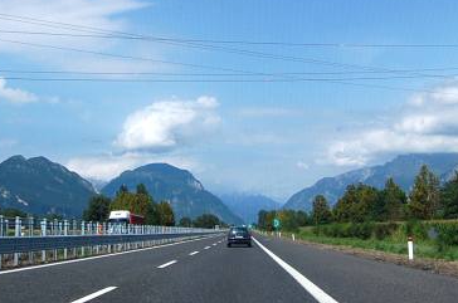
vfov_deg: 26.8
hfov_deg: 40.2
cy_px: 57
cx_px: 175
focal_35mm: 49
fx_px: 622
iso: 200
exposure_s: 1/400
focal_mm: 18
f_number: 11
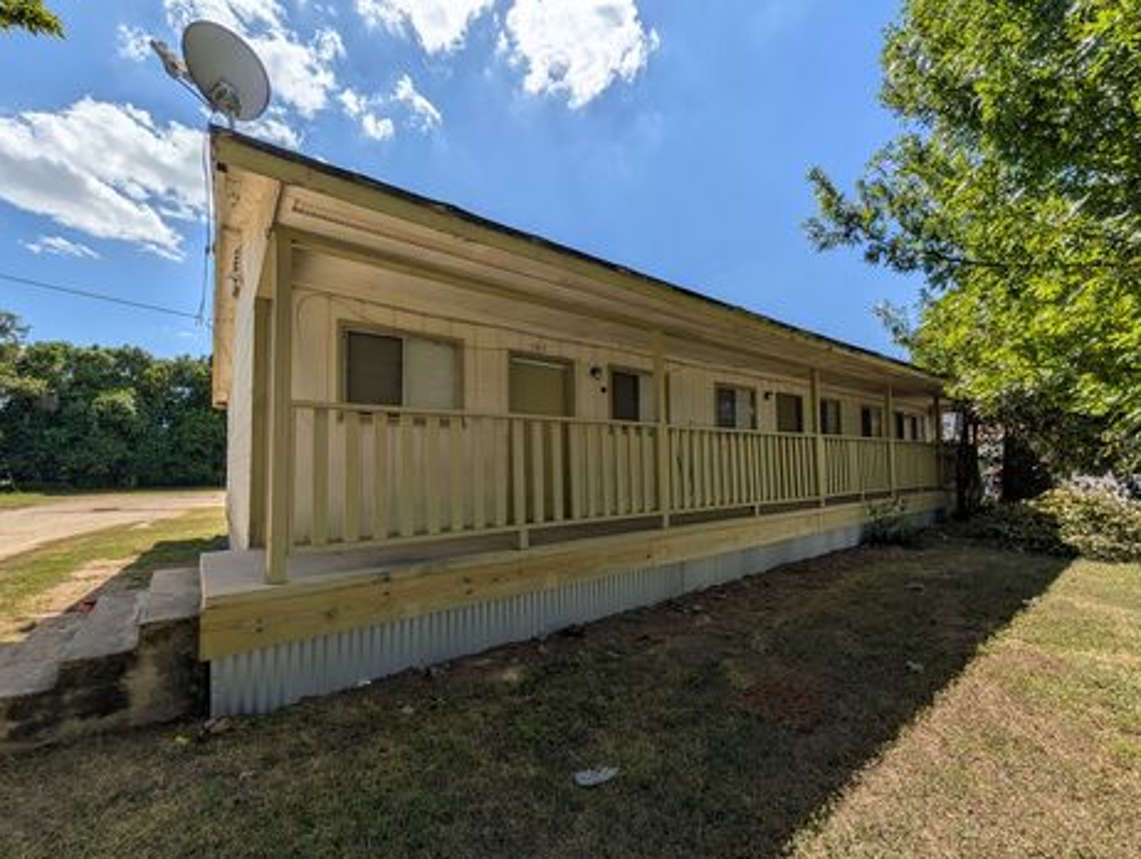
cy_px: 448
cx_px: 573
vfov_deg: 90.0
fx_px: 429
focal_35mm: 13
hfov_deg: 106.1
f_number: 1.7
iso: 50
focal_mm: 2.02
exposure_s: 1/7299
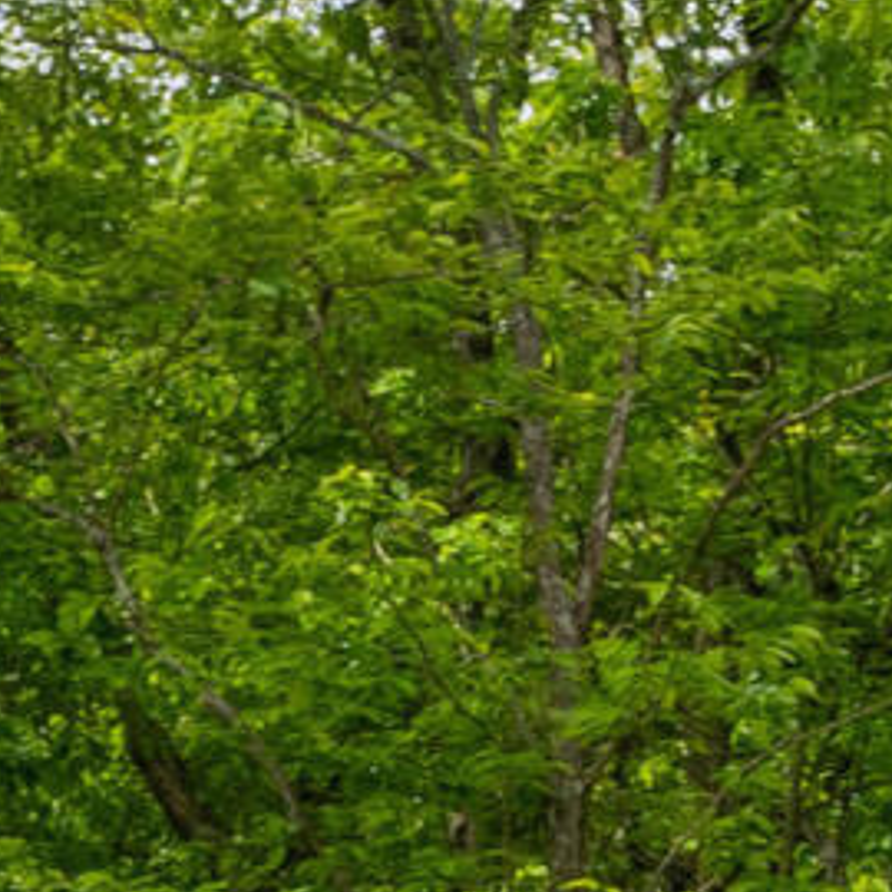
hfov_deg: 6.1
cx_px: 1520
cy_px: 3191
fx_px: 8250
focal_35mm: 283
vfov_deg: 5.6
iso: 320
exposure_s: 1/500
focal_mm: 30
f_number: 7.1
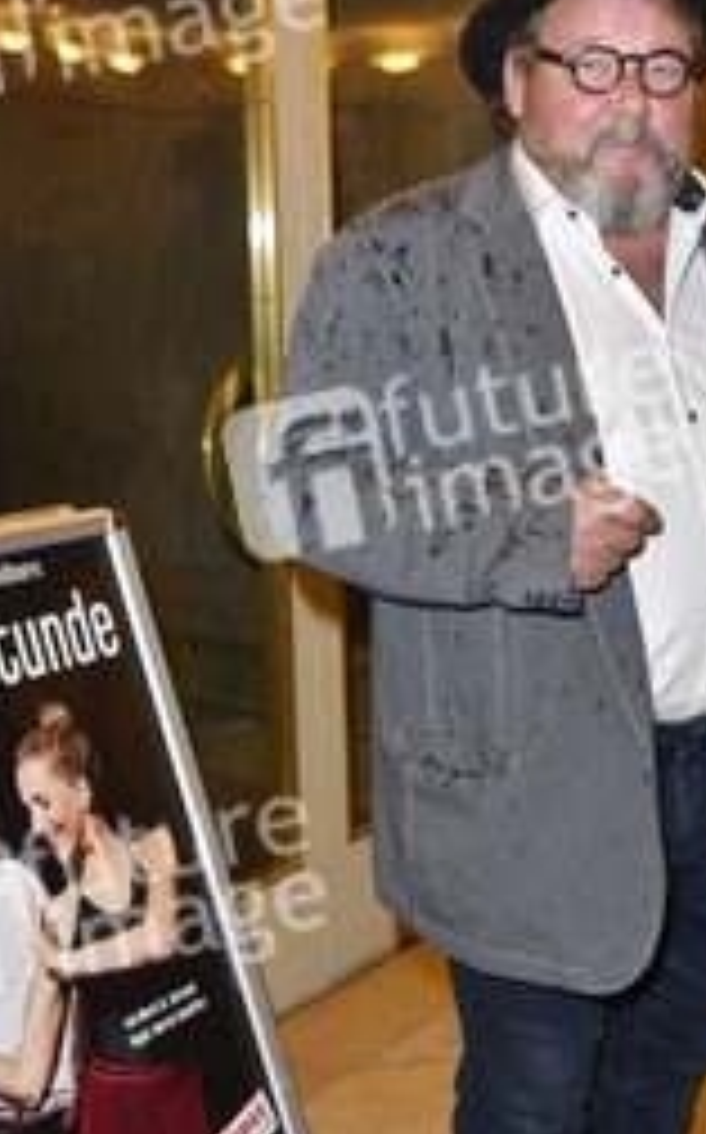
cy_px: 680
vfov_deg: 36.8
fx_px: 1697
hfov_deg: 23.1
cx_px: 585
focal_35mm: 55
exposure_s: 1/100
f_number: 5.6
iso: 640
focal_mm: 34
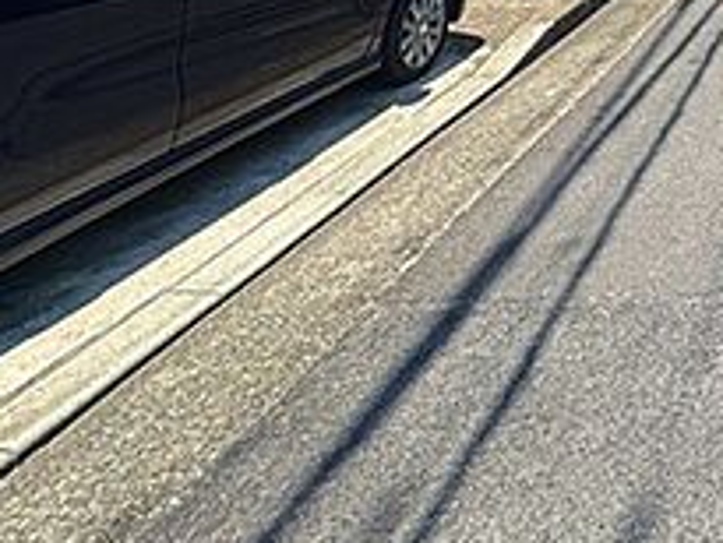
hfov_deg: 33.5
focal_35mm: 41
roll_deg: -0.6
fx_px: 857
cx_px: 938
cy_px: -212
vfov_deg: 27.5
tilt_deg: +0.9
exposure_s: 1/1198
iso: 50
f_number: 2.2
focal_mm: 2.22
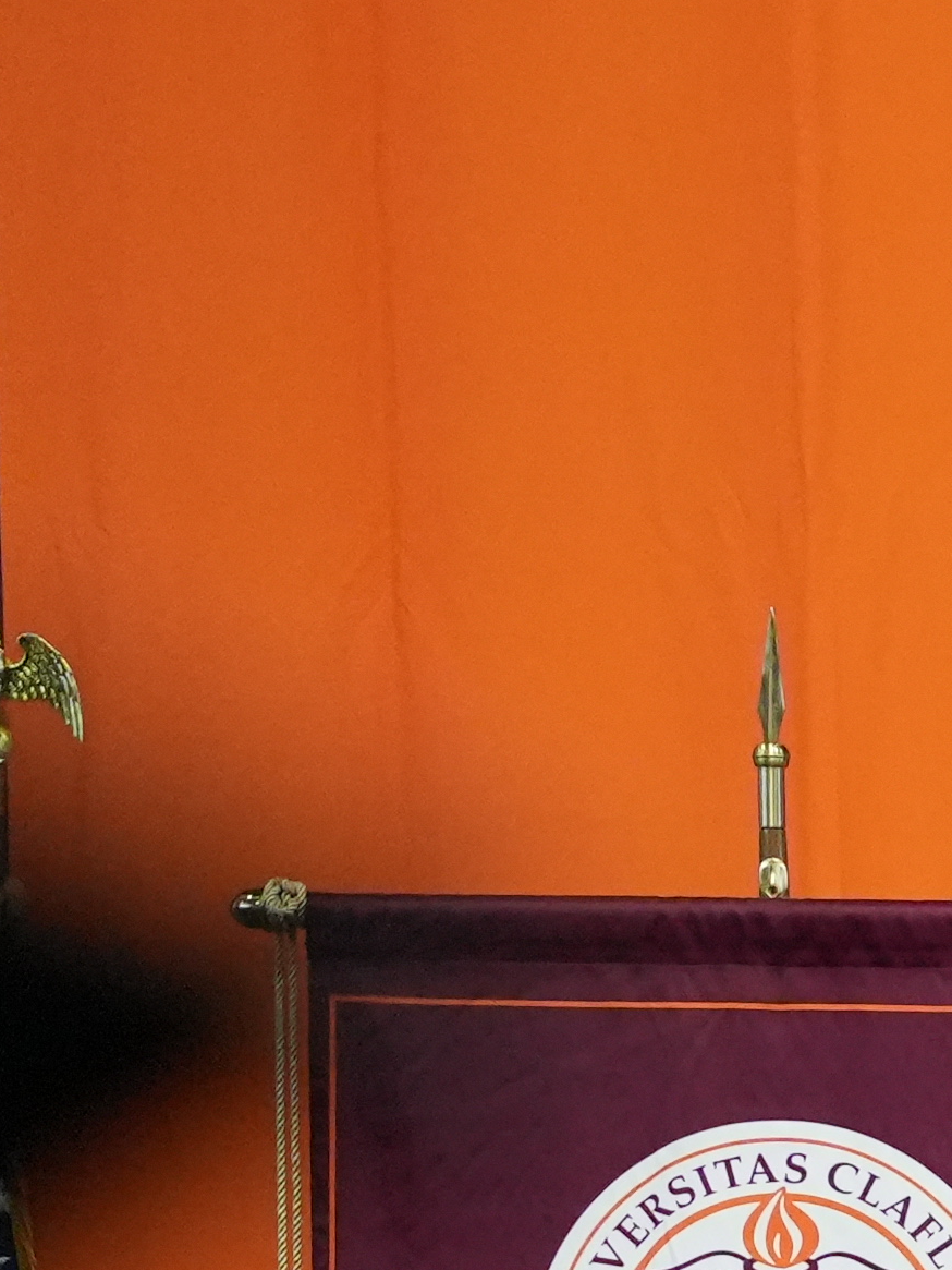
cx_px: 3767
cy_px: 1783
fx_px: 19724
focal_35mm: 538
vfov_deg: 3.7
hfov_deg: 2.7
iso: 5000
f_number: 2.8
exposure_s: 1/400
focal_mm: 93
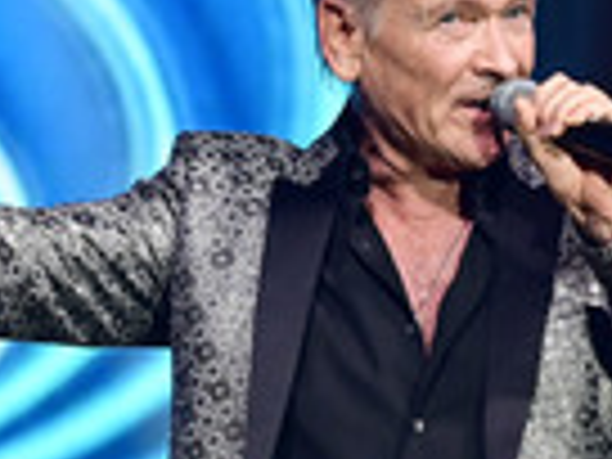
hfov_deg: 3.1
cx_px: 349
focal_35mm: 637
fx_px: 11262
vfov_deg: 2.3
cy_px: 374
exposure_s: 1/400
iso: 1600
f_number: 3.5
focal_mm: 200
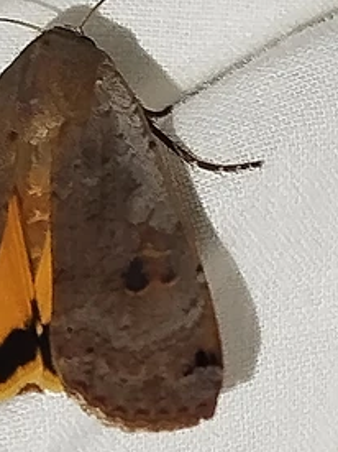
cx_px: 77
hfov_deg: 7.2
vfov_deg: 9.7
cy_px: 288
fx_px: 2671
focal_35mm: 205
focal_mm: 5.31
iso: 200
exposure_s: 1/50
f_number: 1.7
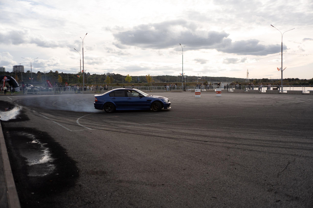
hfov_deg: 54.4
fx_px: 304
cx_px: 156
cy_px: 104
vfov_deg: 37.9
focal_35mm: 35
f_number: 2.2
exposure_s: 1/2500
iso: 100
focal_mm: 35
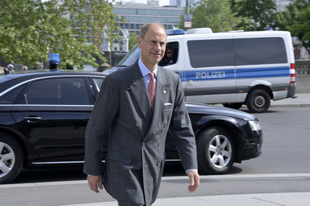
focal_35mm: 100
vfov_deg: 13.7
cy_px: 103
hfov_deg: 20.4
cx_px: 155
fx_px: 860
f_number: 13
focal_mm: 100
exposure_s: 1/125
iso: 320
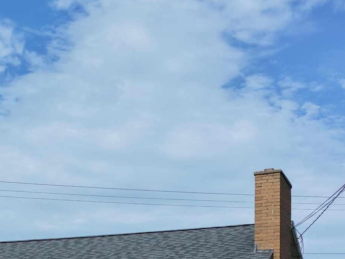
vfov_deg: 15.7
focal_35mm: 87
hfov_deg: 22.2
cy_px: 381
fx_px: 867
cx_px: 67
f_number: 1.8
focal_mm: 4.85
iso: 200
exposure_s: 1/3200
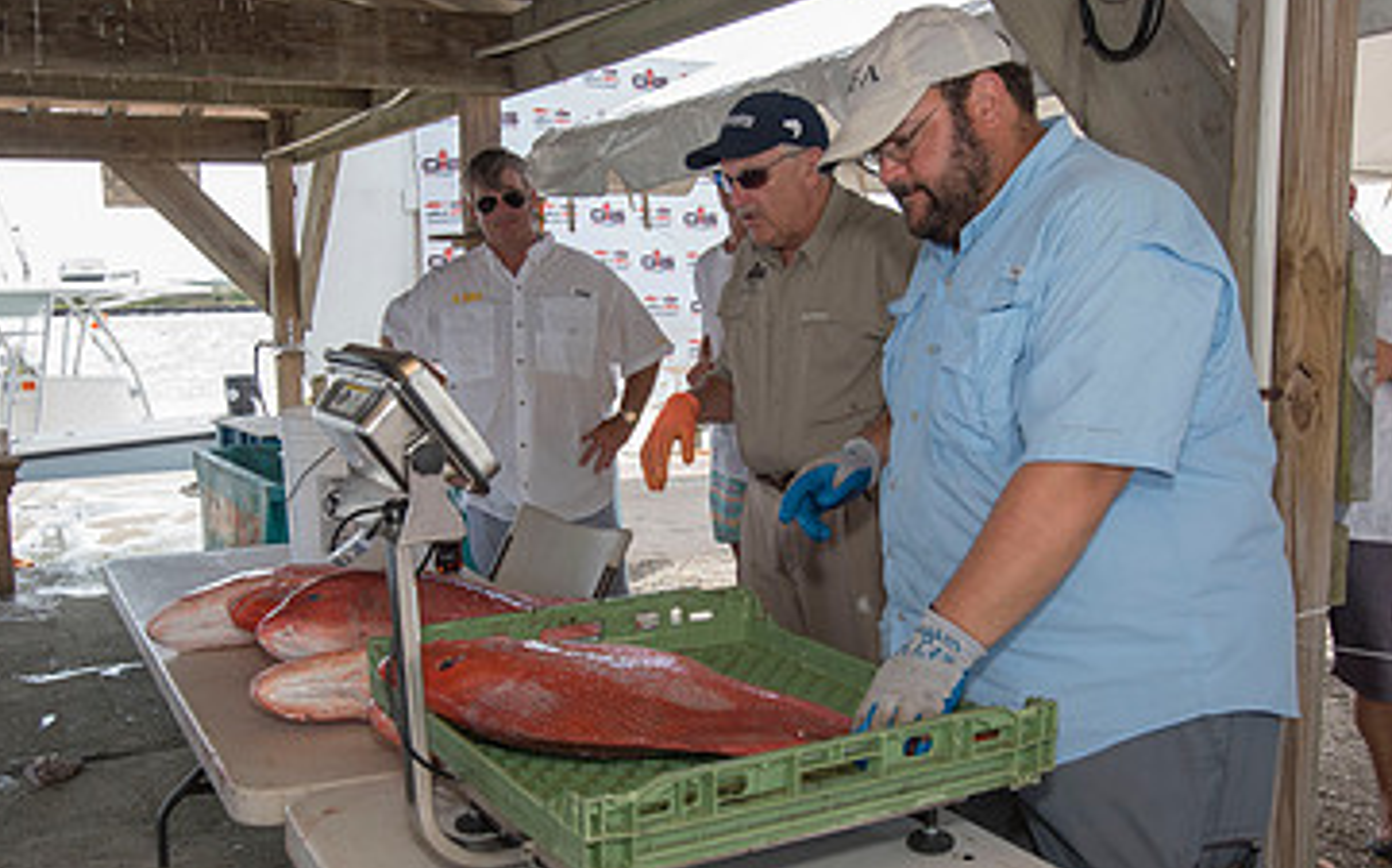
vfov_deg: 31.1
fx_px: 1554
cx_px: 663
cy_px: 503
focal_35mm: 41
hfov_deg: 48.2
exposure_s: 1/250
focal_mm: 25
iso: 250
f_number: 5.6
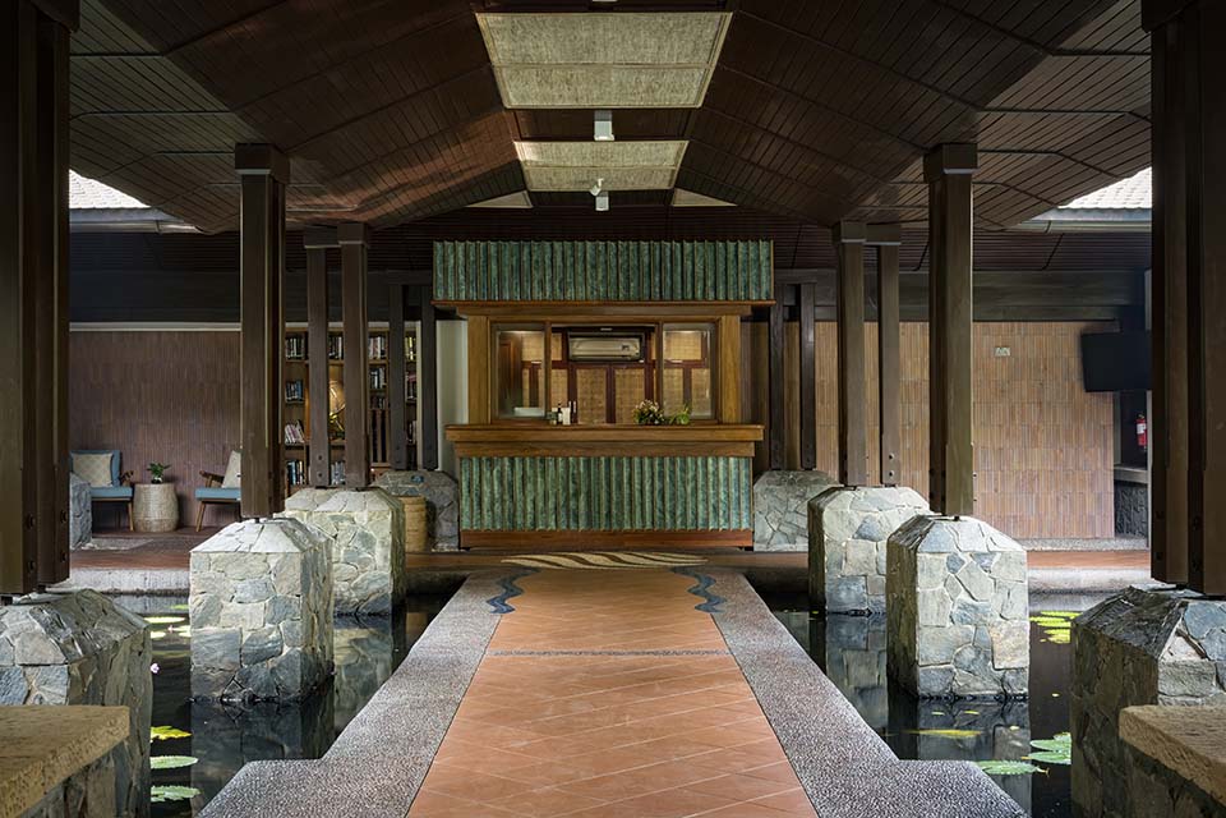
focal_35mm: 46
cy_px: 409
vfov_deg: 29.2
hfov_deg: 42.7
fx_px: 1566
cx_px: 613
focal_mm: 46
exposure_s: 1
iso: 64
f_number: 11
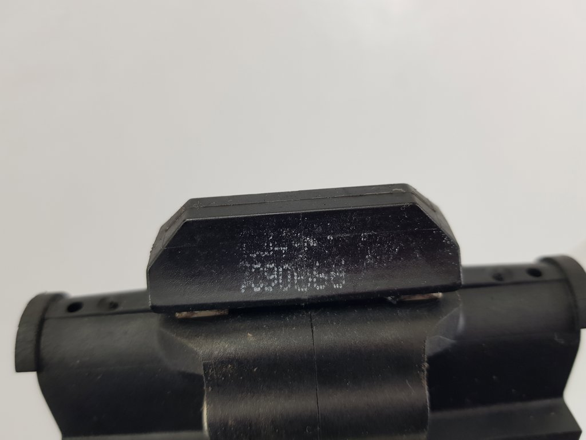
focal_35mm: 26
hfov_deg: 67.3
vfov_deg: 53.1
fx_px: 440
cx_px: 293
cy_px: 220
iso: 64
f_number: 1.7
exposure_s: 1/100
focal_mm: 4.2
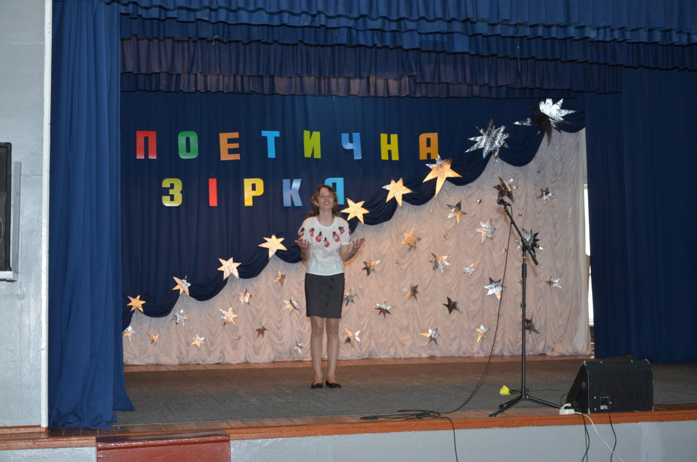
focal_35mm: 57
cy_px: 231
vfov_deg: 23.7
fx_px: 1101
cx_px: 348
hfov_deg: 35.1
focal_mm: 38
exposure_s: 1/60
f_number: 4.5
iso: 800
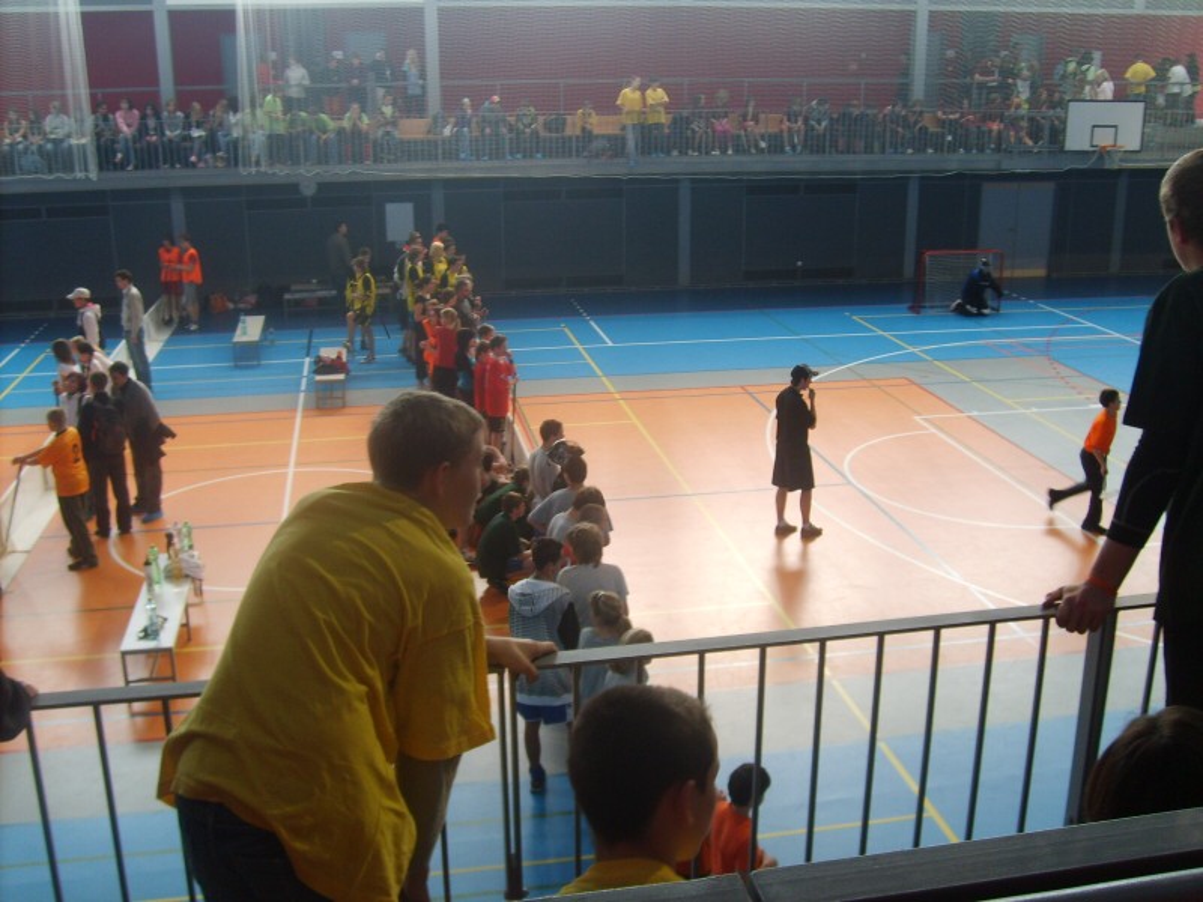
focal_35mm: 35
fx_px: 1216
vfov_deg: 40.7
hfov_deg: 52.6
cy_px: 451
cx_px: 602
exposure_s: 1/30
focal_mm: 5.8
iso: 50
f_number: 2.8
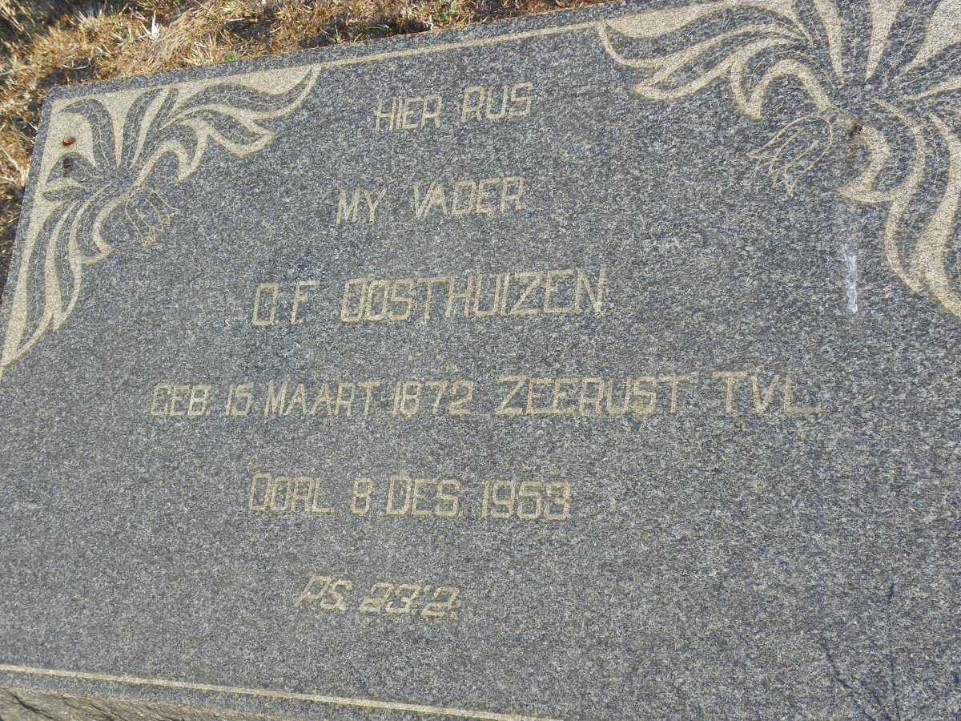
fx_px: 1499
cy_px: 360
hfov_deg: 35.5
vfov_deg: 27.0
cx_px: 480
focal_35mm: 54
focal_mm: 9.6
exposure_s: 1/250
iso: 64
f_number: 4.5
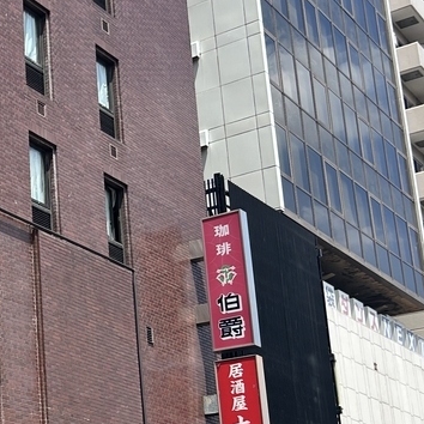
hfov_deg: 19.9
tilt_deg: +15.7
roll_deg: -1.4
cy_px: 302
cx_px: -168
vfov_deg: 22.1
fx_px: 1081
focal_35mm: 78
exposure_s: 1/1934
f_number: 1.5
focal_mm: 5.7
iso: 50
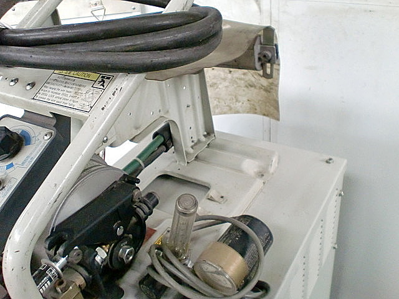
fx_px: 403
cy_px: 150
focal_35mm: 35
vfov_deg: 40.7
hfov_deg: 52.6
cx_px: 200
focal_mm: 6.3
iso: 640
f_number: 3.1
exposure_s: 1/60
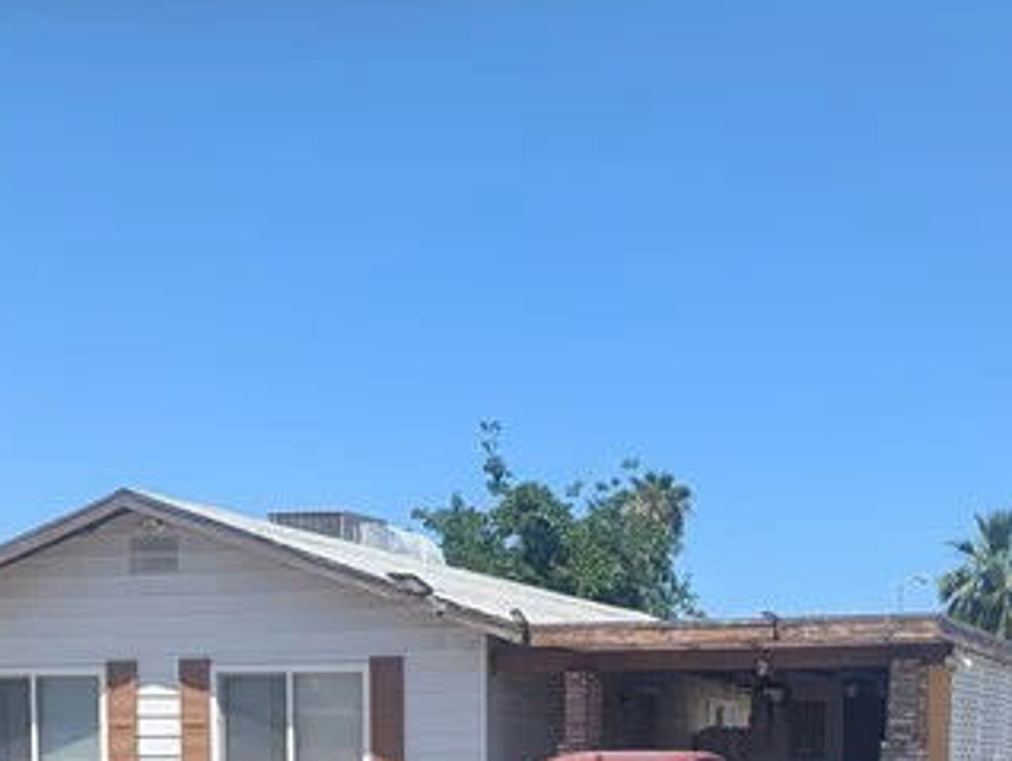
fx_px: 2253
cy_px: 1105
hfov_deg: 25.3
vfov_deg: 17.4
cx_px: 619
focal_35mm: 77
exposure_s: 1/1770
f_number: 1.85
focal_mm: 6.81
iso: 42
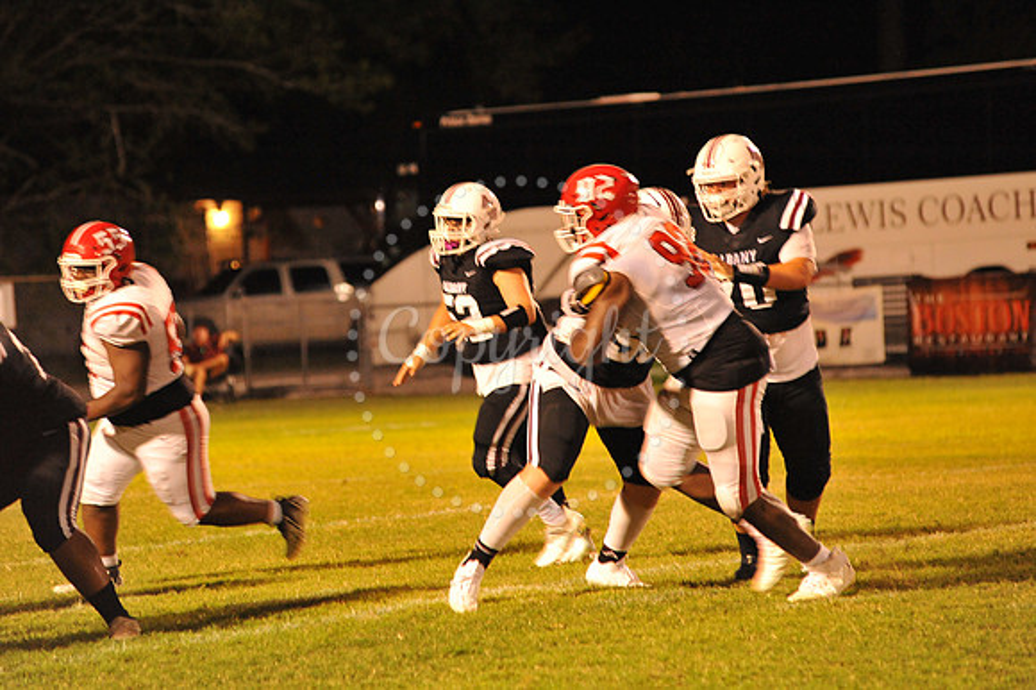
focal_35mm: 200
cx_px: 518
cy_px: 345
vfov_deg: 6.9
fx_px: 5752
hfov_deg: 10.3
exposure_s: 1/160
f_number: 5
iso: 5000
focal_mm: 200
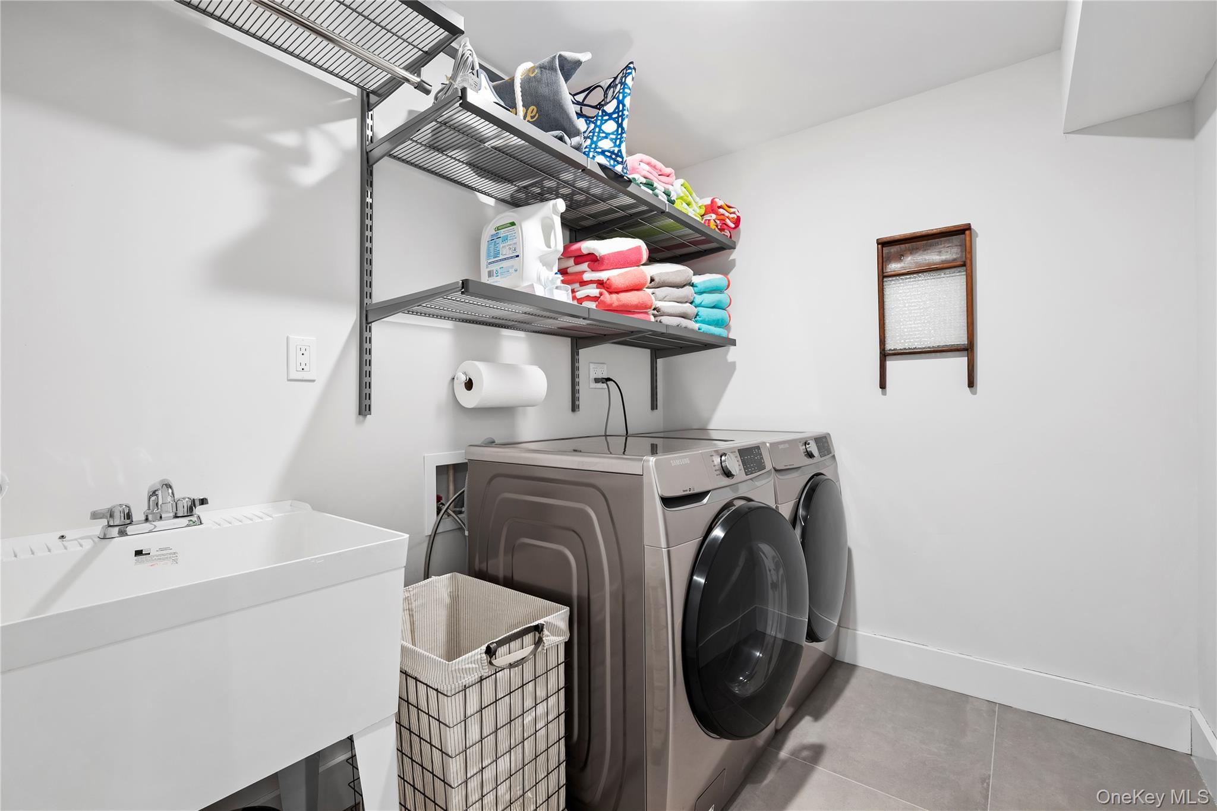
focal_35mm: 16
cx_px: 608
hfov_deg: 96.7
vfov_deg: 73.7
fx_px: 541
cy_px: 406
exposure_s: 1/2
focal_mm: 16
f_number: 8
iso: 400
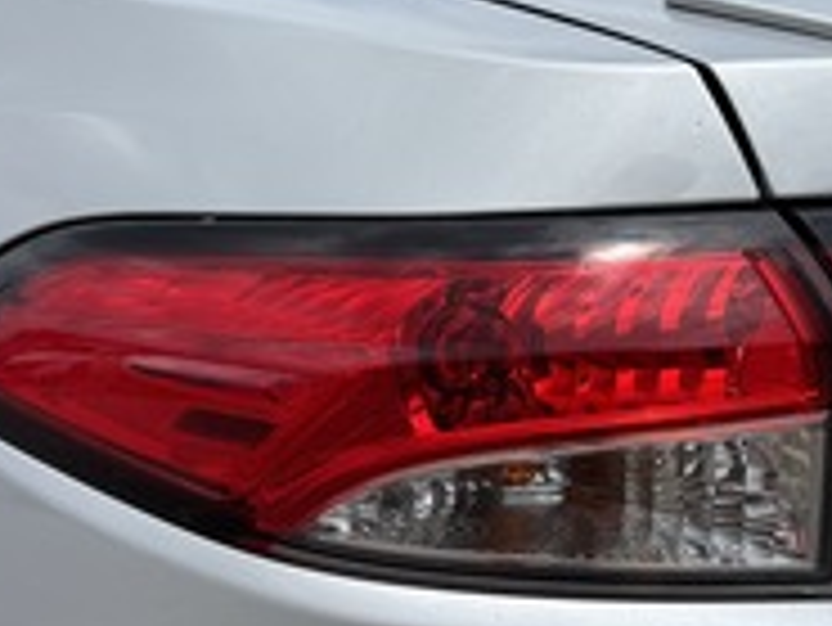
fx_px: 1419
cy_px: 286
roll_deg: -1.3
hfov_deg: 31.8
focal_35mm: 59
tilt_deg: -11.7
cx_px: 661
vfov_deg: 24.8
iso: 50
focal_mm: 5.96
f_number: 1.6
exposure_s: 1/4255
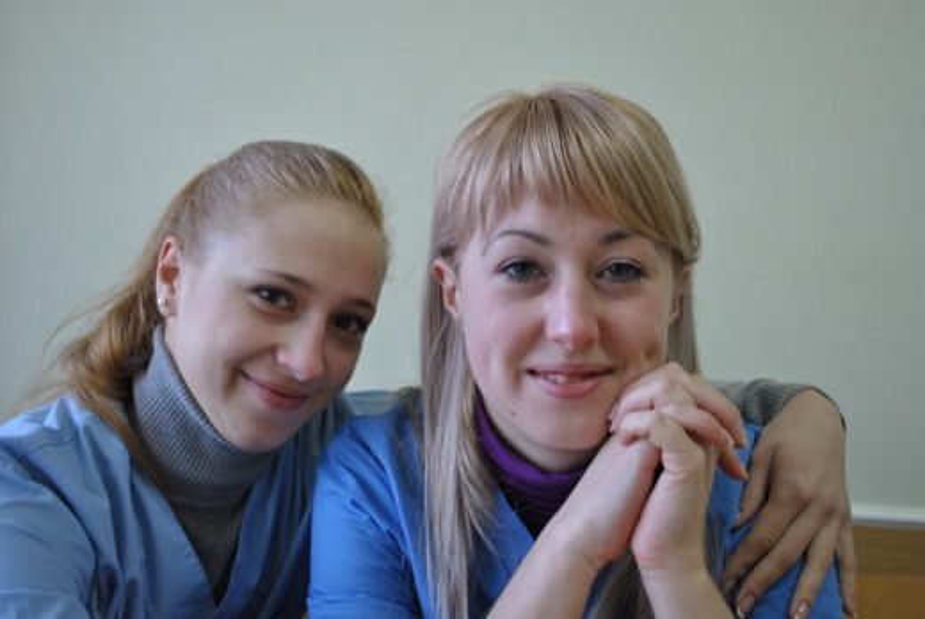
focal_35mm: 45
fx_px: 1158
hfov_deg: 43.6
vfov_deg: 29.9
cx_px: 462
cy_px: 310
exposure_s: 1/40
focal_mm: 30
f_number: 4.5
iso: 400
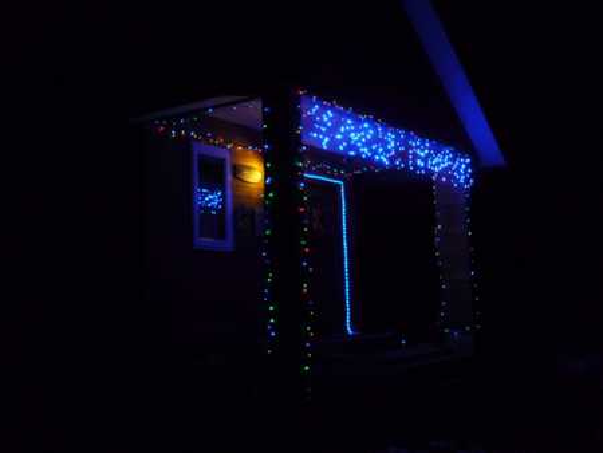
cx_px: 302
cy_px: 226
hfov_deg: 44.8
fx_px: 732
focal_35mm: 42
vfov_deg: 34.4
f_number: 3.3
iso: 200
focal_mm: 6.9
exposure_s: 1/8
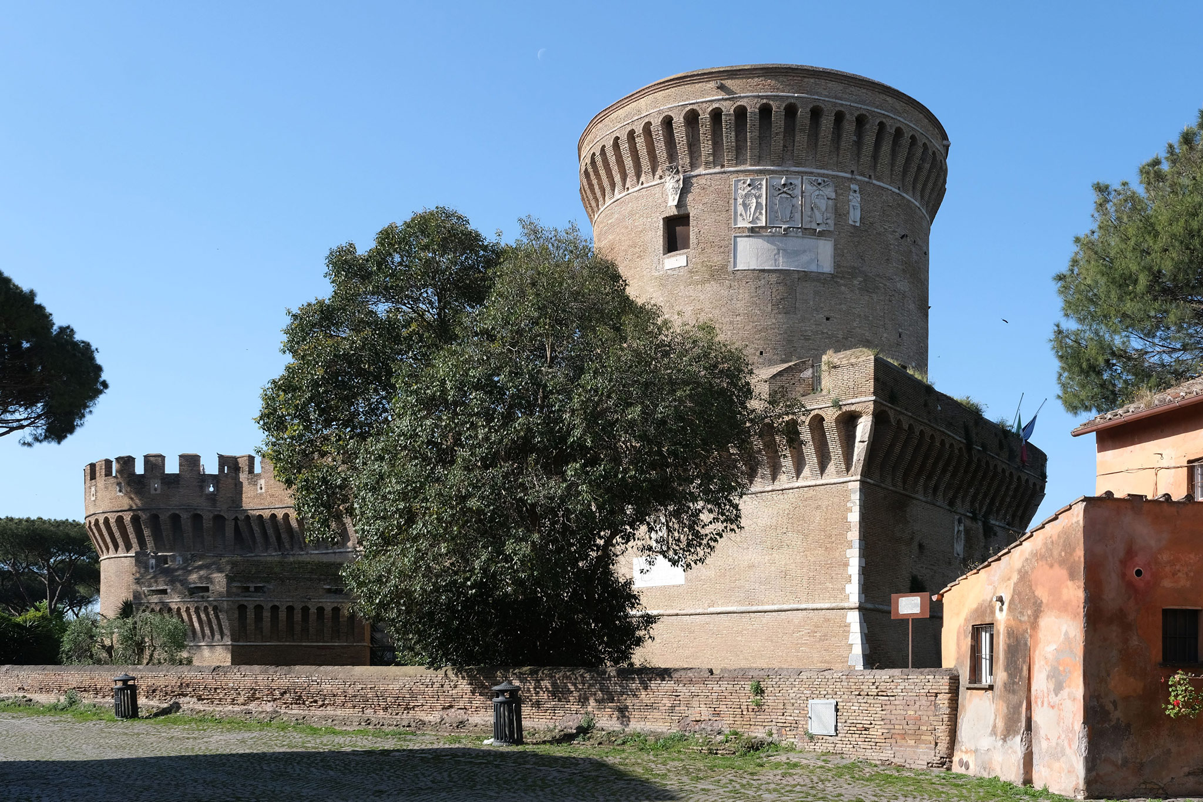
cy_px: 401
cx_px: 602
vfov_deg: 40.0
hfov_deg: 57.2
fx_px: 1103
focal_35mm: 33
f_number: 8
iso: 400
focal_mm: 22.3
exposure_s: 1/500
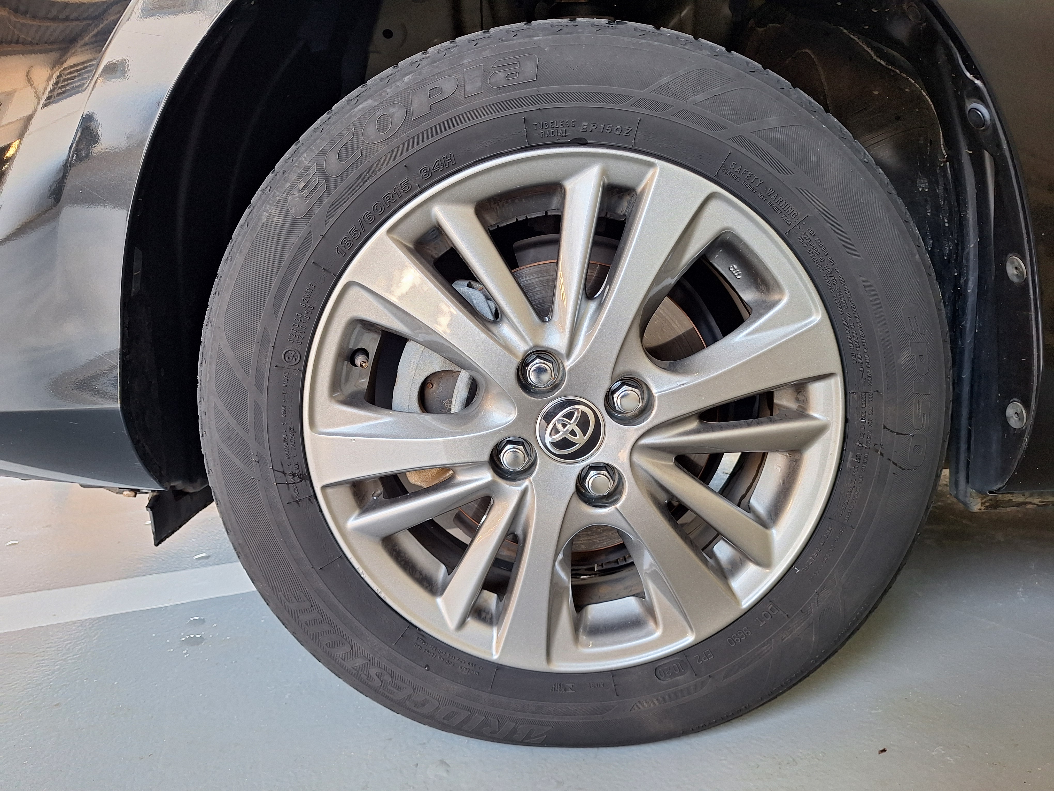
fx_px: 700
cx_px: 527
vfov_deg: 58.9
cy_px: 396
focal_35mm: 23
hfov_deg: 73.9
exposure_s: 1/40
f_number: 1.8
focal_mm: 5.54
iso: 80
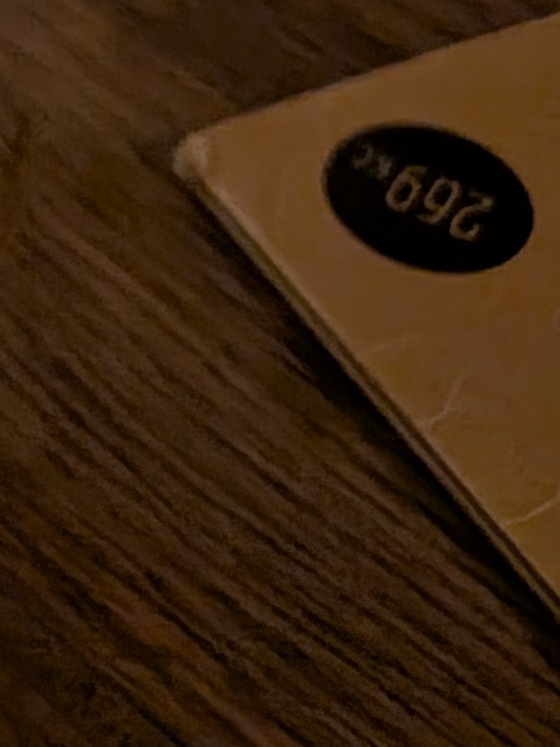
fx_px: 2481
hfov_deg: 11.0
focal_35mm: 115
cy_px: -997
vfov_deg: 13.2
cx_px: -739
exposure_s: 1/50
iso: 522
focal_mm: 4.53
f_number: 1.7
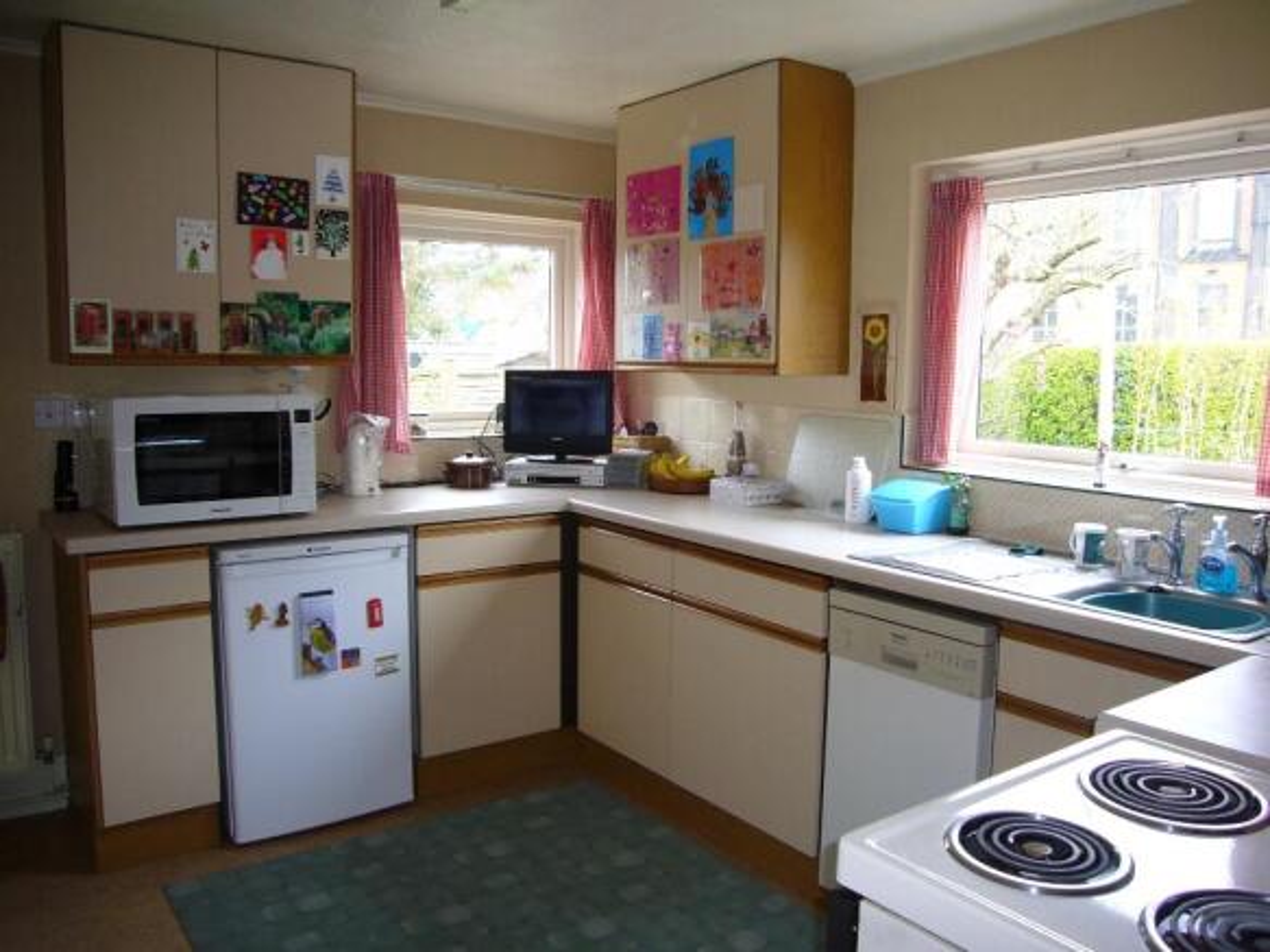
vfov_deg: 49.7
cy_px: 476
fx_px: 1027
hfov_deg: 63.5
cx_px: 635
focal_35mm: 28
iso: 80
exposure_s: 1/30
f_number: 2.8
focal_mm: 4.6
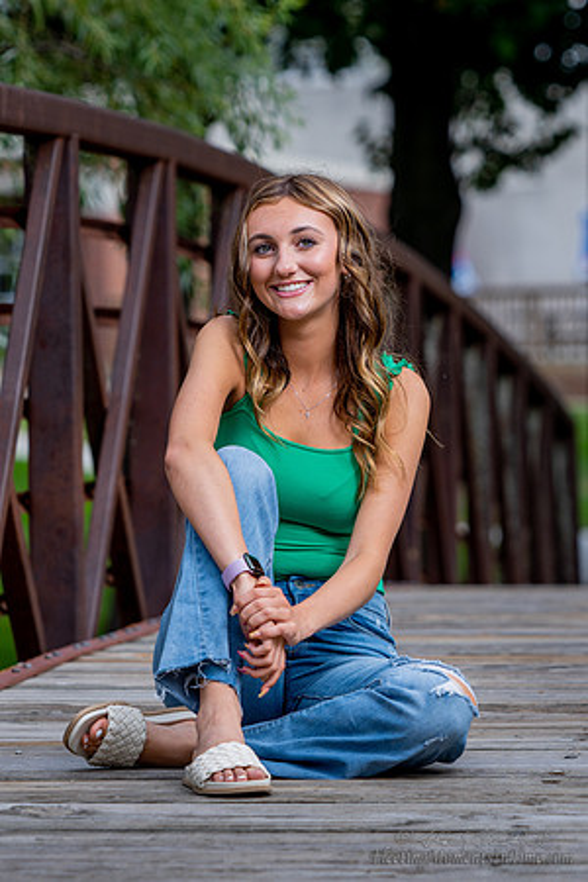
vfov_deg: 15.2
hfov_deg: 10.2
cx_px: 294
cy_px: 441
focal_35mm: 135
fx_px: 3307
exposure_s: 1/200
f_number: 4
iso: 100
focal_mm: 135
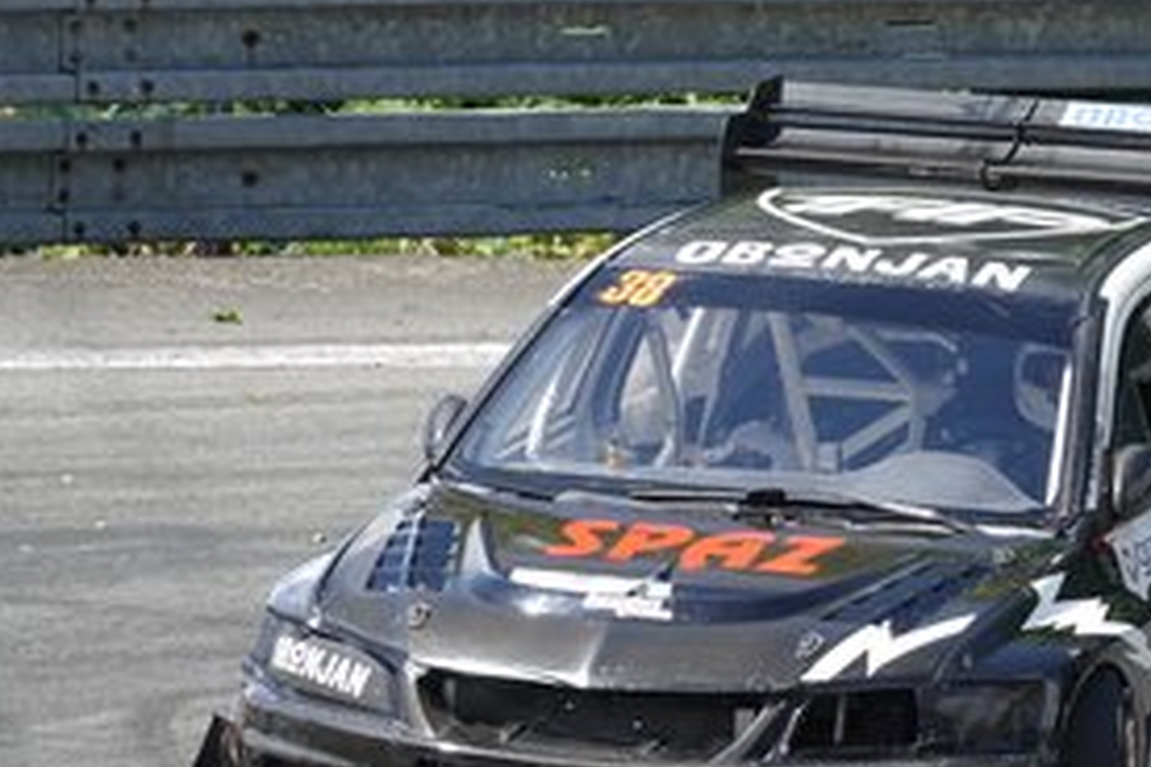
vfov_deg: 2.6
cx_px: 913
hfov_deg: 3.9
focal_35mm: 522
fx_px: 16688
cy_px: 613
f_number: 4
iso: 160
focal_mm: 117.29
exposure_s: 1/800
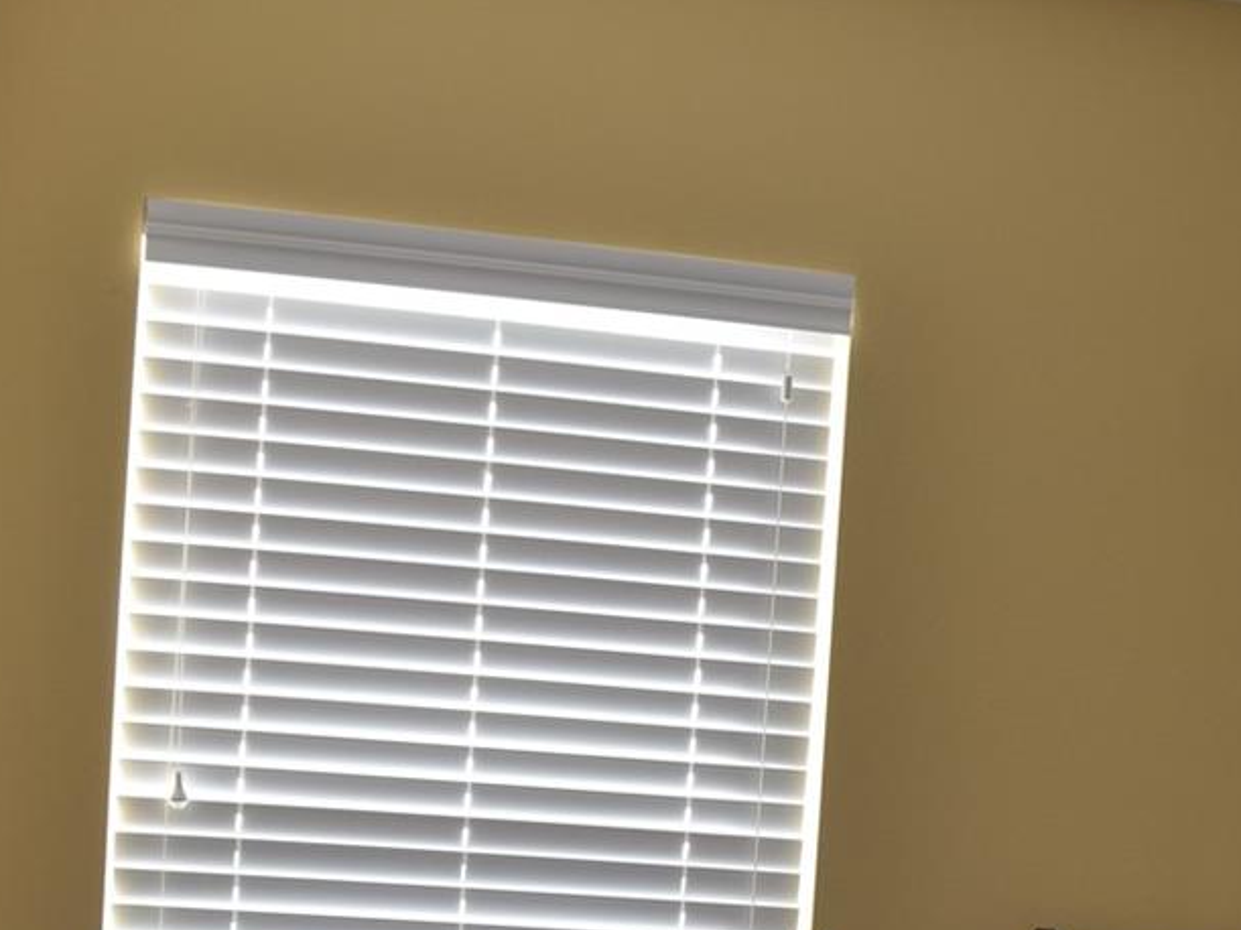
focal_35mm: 68
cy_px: 1032
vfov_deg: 20.6
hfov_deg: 28.3
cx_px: 847
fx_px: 2437
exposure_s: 1/60
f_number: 4
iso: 250
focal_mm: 18
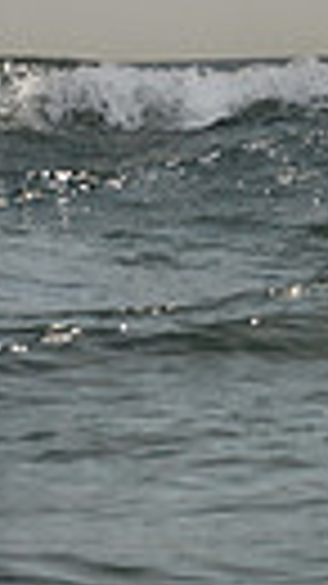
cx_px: 1267
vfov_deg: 6.5
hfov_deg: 3.5
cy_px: -182
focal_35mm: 327
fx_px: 5063
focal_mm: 70
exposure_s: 1/640
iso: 250
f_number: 6.3
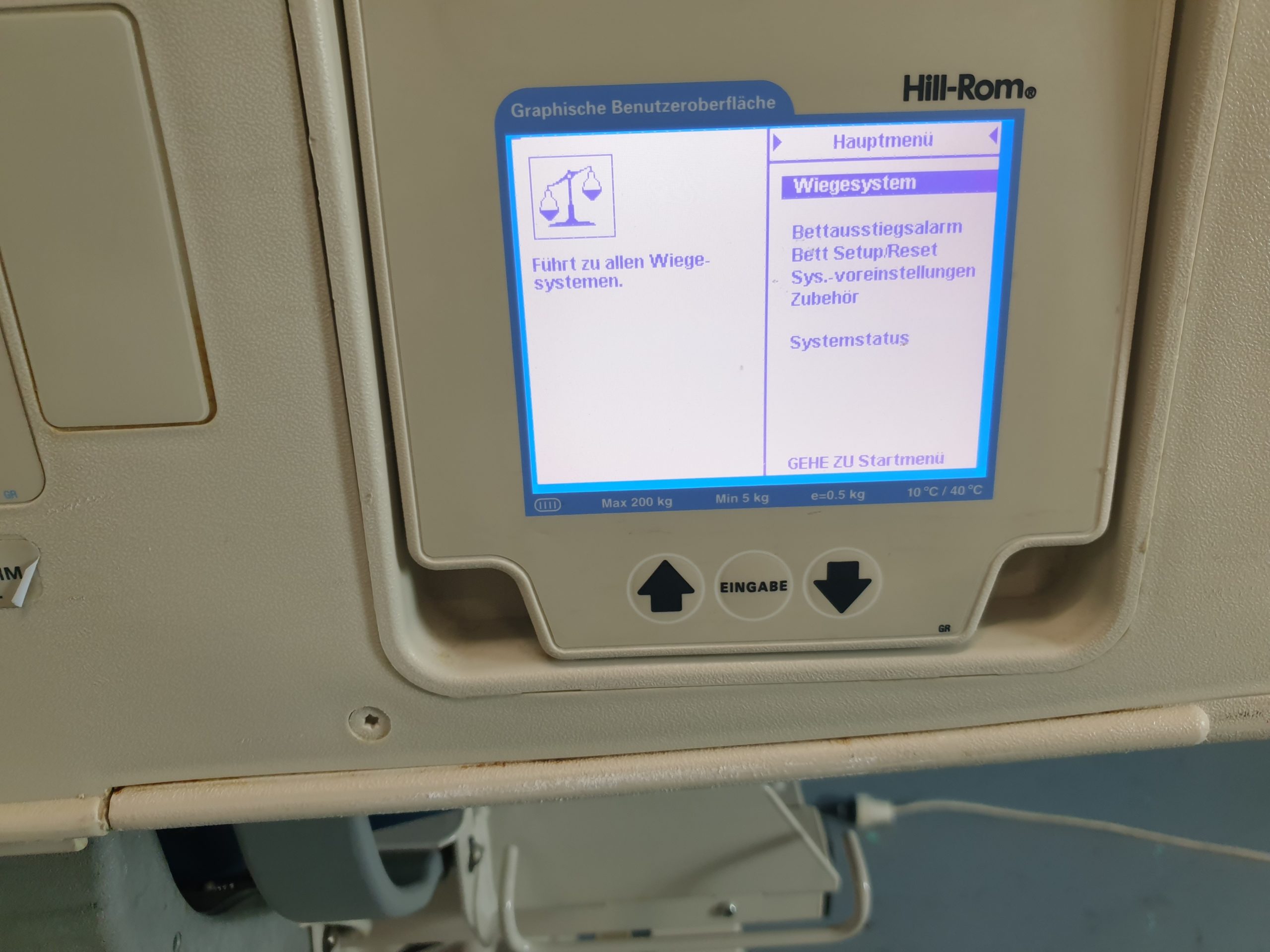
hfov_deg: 67.3
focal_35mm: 26
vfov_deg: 53.1
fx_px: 954
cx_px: 635
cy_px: 476
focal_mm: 4.3
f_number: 1.5
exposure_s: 1/50
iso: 100
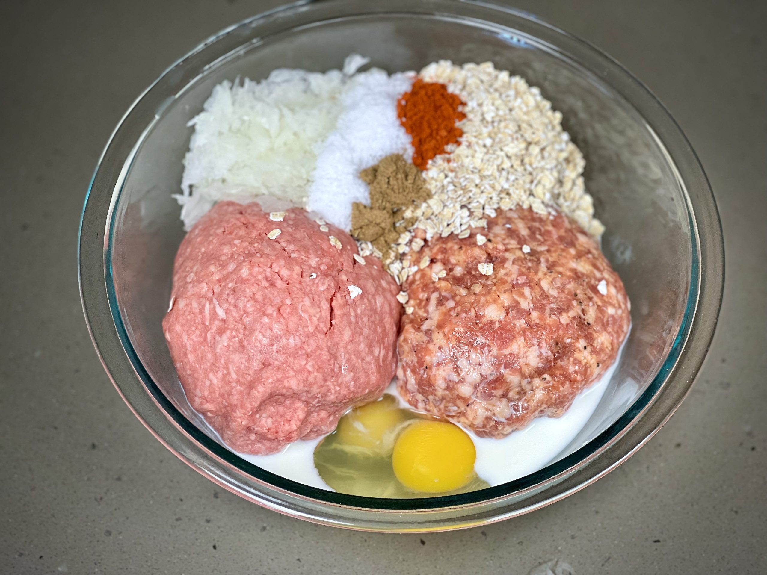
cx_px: 384
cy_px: 288
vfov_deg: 19.1
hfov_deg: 25.3
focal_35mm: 77
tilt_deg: -58.0
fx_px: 1706
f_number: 2.8
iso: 160
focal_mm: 9
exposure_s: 1/40
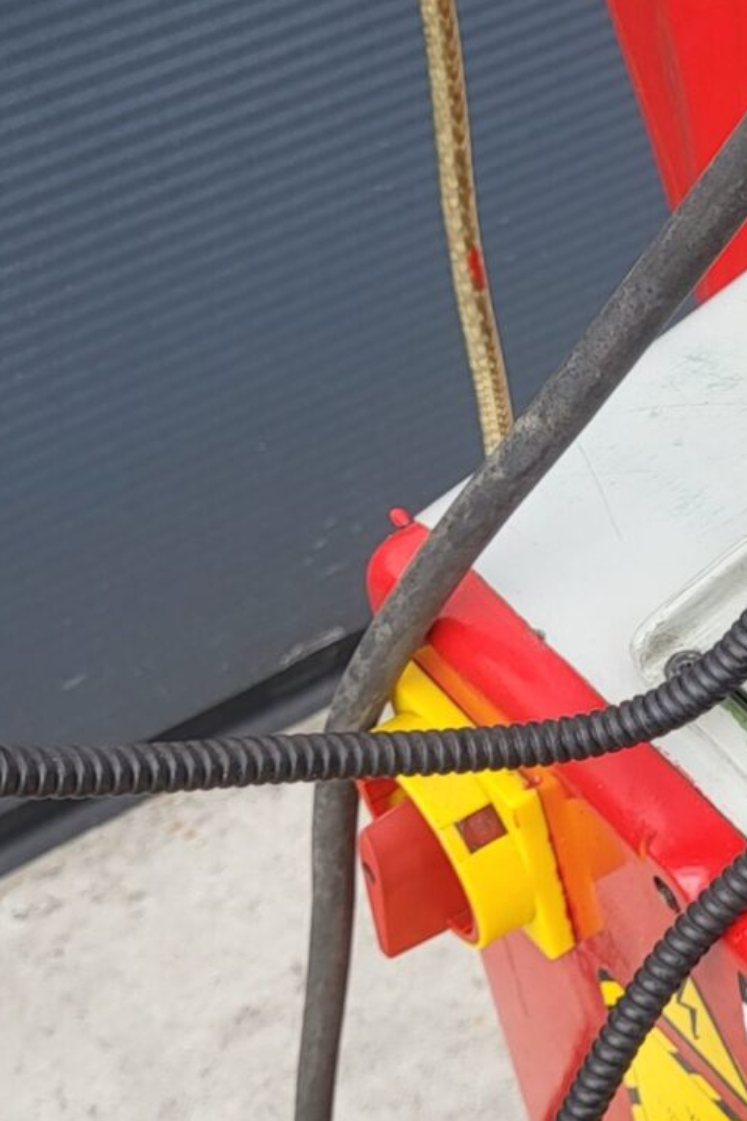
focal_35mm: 77
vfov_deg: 26.2
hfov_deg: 16.1
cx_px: 1157
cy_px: 703
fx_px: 2398
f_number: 1.8
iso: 40
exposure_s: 1/101
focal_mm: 5.4
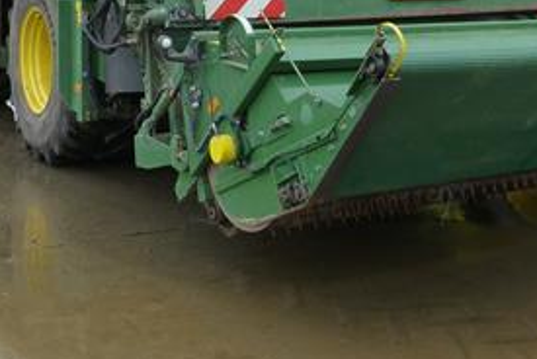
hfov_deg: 34.3
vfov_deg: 22.5
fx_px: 866
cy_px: -4
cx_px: 215
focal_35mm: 58
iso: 160
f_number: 4
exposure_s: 1/250
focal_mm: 4.3
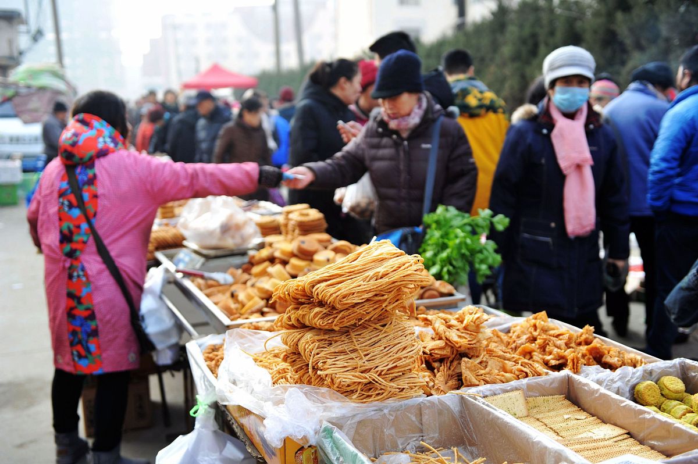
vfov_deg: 28.0
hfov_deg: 41.1
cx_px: 349
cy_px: 232
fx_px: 930
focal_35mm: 48
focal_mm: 48
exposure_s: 1/500
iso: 200
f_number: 3.2
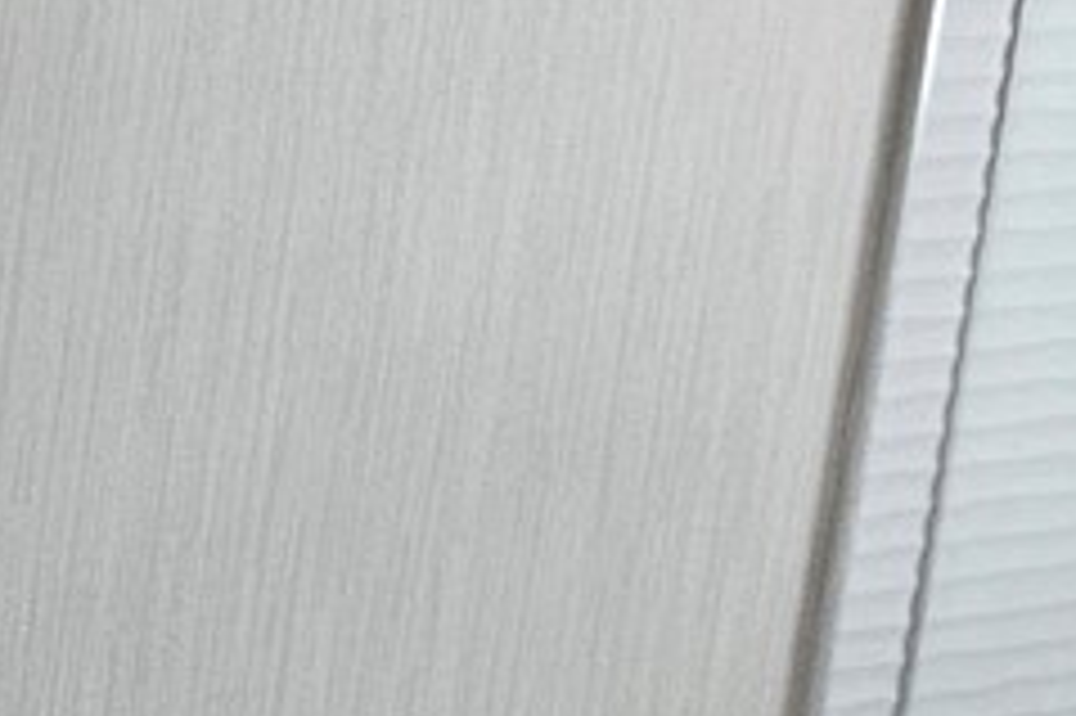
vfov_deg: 8.5
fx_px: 4779
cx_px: -2409
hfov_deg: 9.3
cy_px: 847
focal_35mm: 160
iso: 250
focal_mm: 6.3
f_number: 1.7
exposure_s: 1/29.5
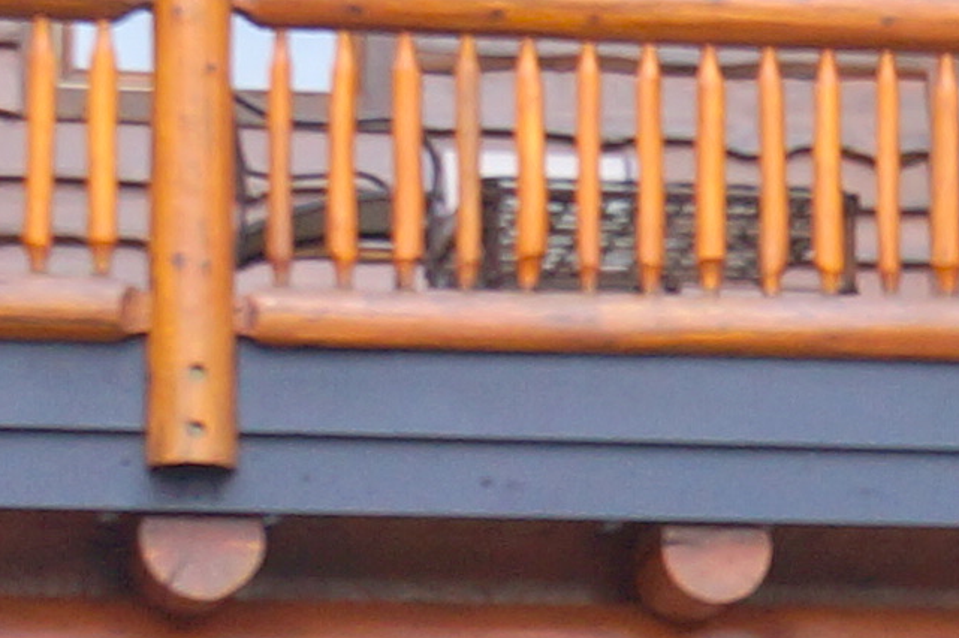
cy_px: 574
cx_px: 990
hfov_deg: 11.1
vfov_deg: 7.4
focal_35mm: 184
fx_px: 4896
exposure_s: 1/80
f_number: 4.5
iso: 200
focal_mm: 16
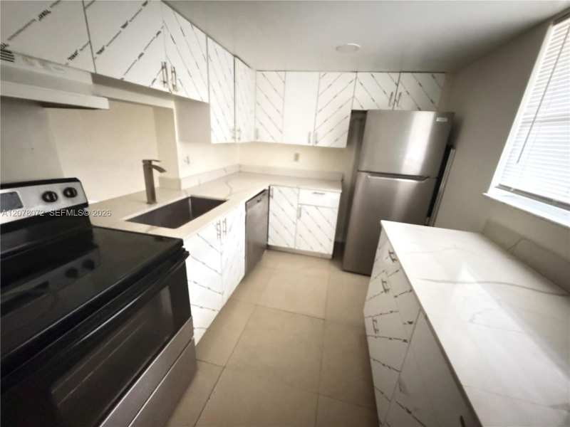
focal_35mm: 14
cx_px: 285
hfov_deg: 102.1
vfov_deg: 85.7
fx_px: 231
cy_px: 214
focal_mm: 2.22
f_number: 2.2
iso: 4000
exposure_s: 1/16
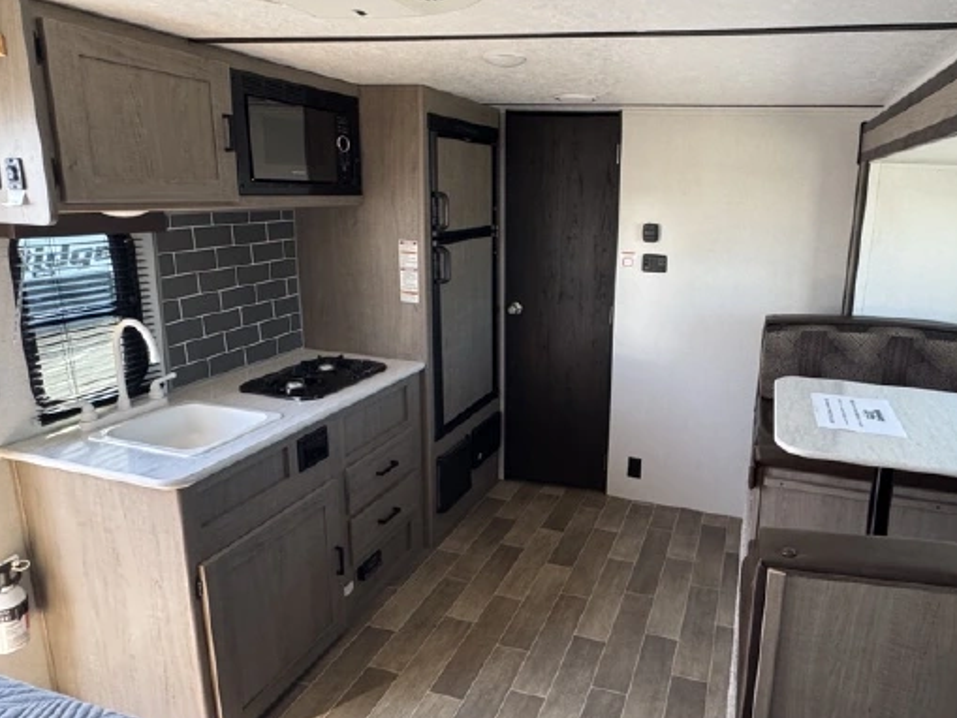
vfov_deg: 60.9
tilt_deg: -13.8
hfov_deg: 74.8
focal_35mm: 22
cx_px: 609
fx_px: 608
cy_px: 316
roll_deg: -3.1
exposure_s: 1/84
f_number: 2.2
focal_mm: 2.22
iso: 320
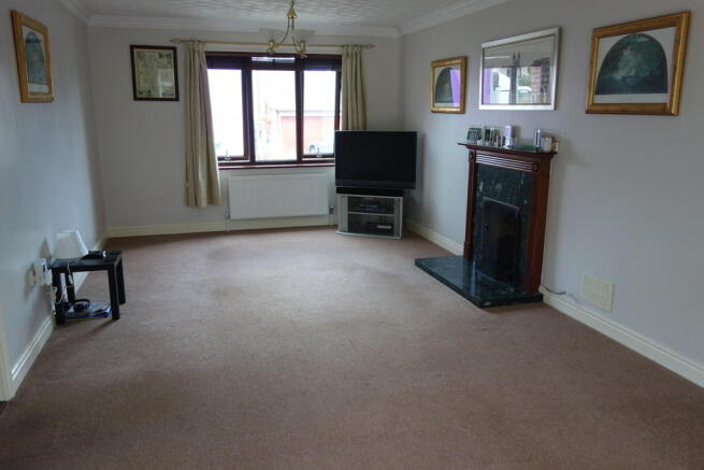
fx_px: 548
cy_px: 235
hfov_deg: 65.5
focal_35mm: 28
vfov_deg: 46.4
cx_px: 352
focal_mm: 10.4
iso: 125
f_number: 2
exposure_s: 1/100
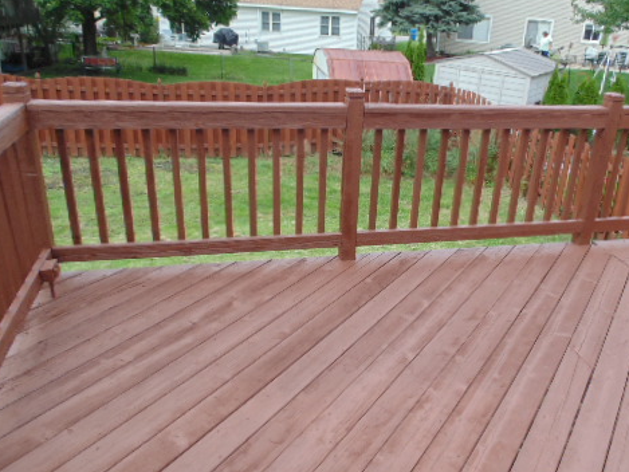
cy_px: 259
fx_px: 545
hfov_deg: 59.6
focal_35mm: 30
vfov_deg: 46.8
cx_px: 367
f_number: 3.1
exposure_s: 1/125
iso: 80
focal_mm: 4
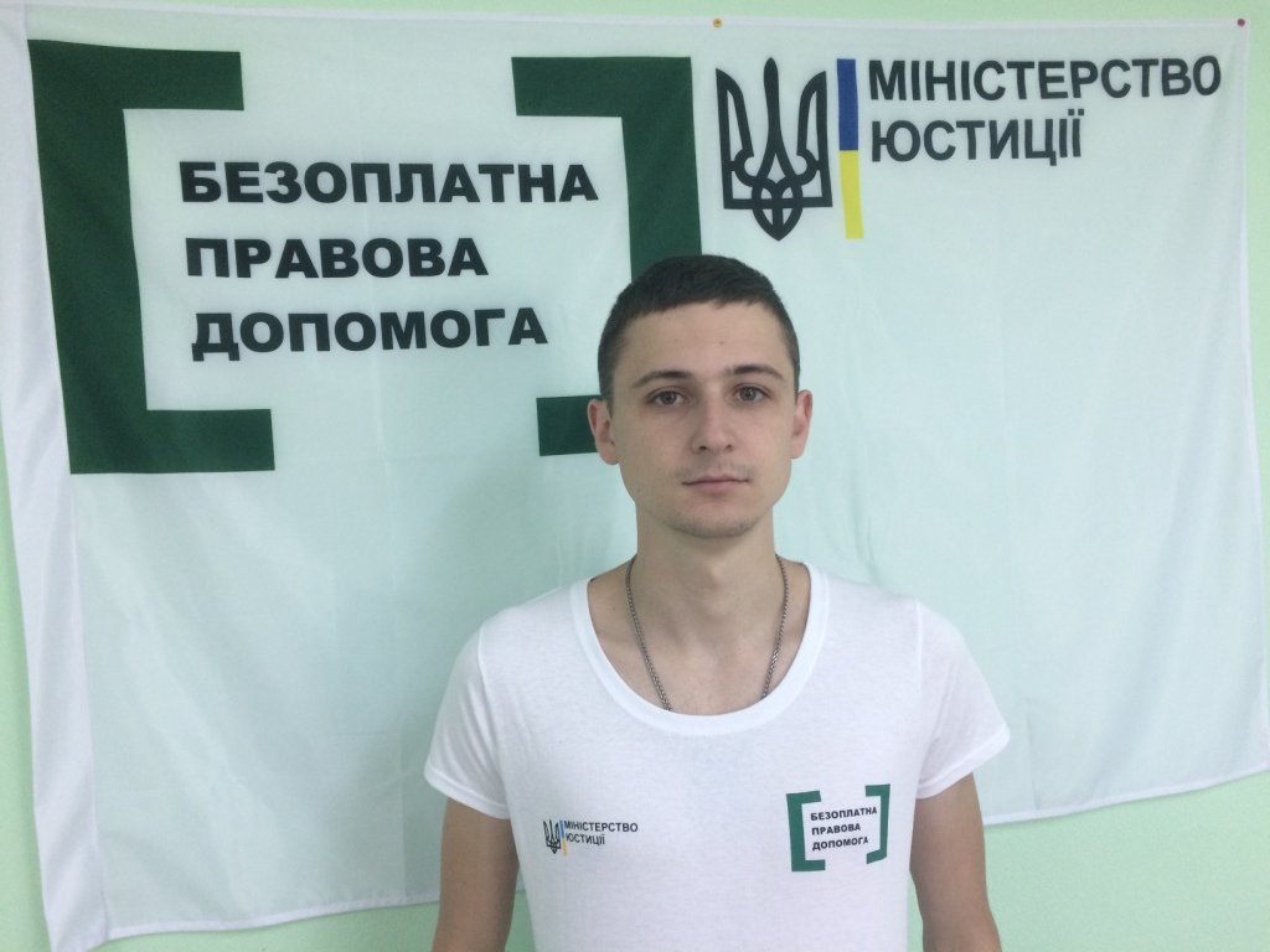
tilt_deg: -2.2
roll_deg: +3.9
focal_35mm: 29
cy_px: 476
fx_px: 1064
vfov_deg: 48.2
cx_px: 635
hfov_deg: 61.7
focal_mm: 4.15
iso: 80
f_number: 2.2
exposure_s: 1/33
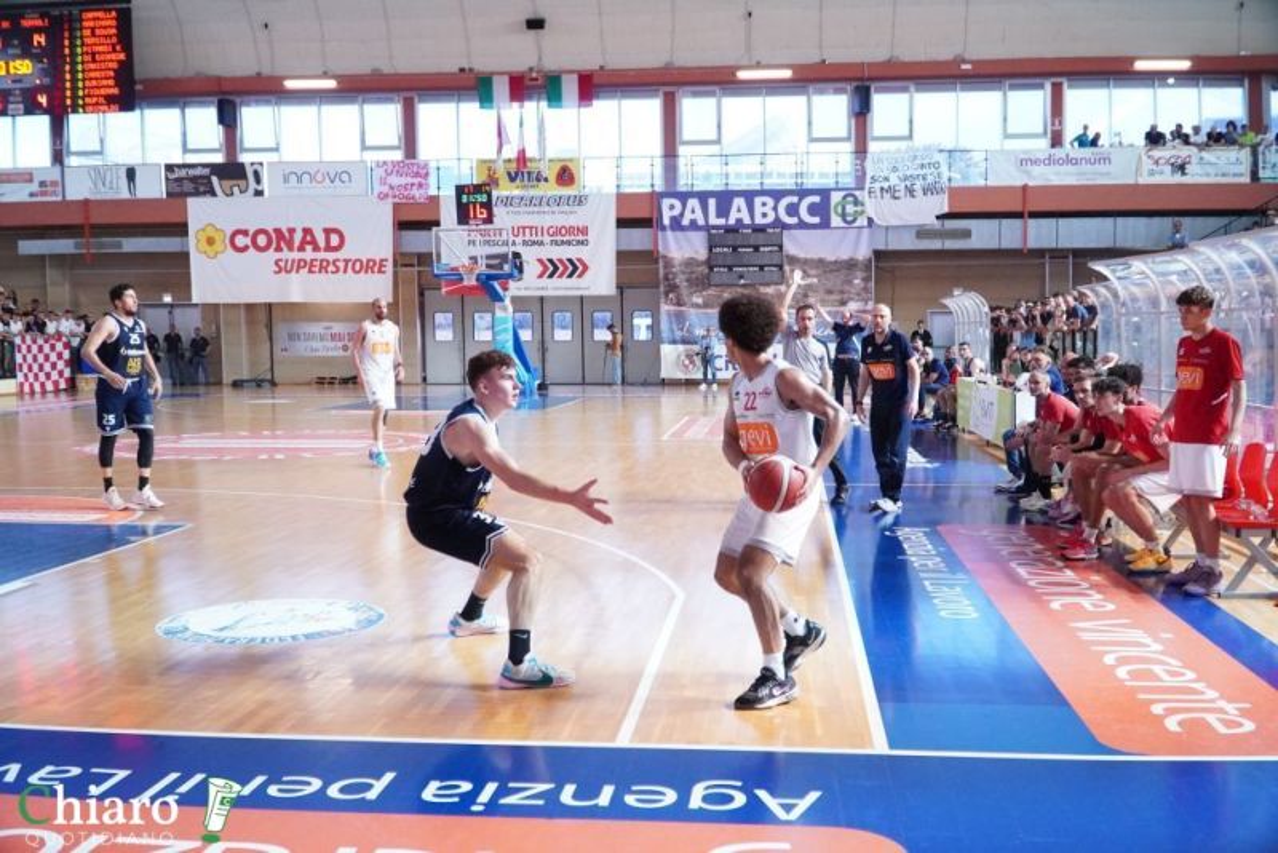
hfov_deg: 55.1
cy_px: 426
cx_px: 639
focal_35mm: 34
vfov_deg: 38.4
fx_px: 1225
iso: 5000
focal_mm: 23
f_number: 4
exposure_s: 1/640
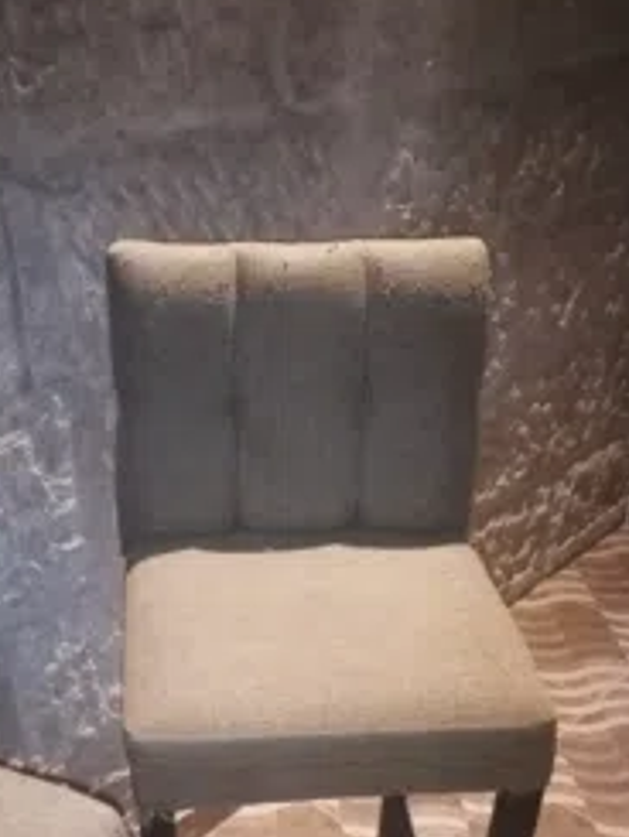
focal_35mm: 44
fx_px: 1065
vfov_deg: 41.6
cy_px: 635
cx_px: 256
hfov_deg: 32.8
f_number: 1.8
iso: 2000
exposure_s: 1/20
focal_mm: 5.3
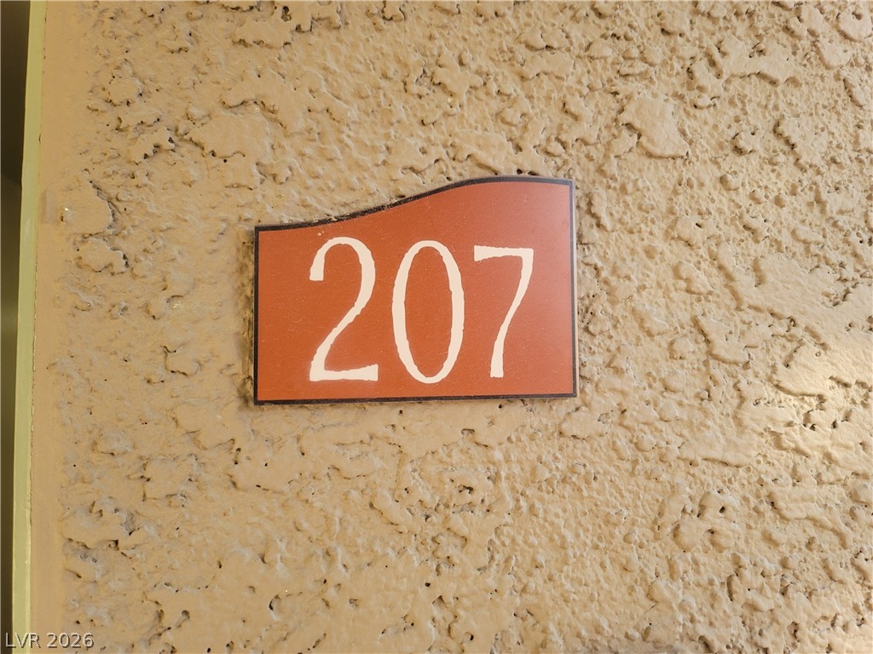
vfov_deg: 54.9
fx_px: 630
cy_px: 327
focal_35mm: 25
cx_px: 436
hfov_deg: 69.4
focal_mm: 7
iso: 250
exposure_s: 1/120
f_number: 1.8
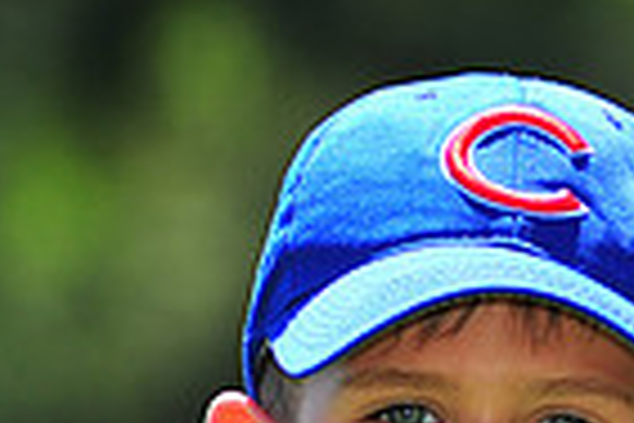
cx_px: 504
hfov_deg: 2.8
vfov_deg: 1.8
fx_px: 13084
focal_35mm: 743
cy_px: 819
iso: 200
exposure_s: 1/800
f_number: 5
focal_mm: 180
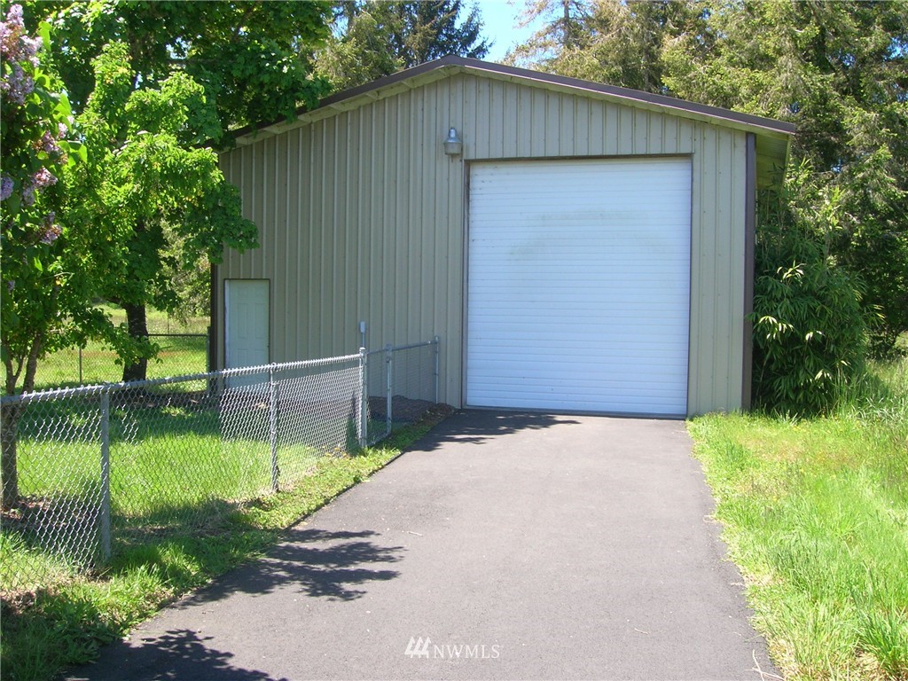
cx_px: 454
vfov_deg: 41.8
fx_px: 892
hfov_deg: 54.0
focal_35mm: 34
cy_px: 340
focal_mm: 5.7
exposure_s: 1/91.3
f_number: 4.9
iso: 50
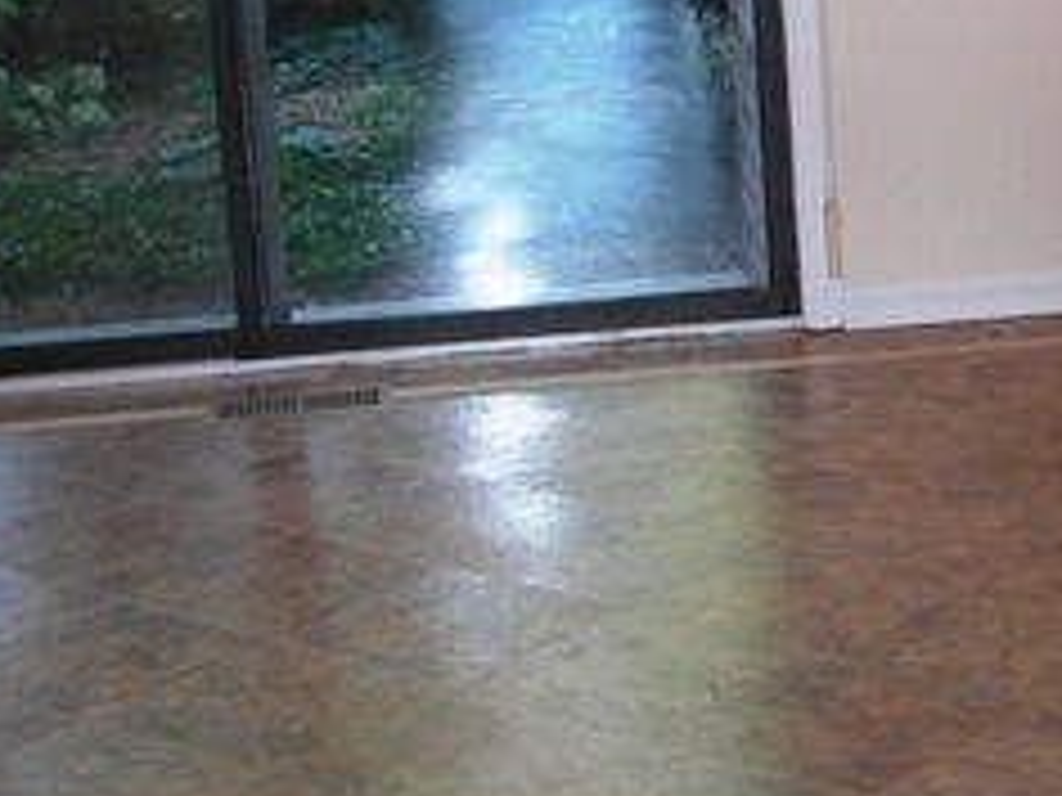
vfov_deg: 14.3
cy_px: 198
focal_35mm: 103
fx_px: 3160
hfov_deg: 18.8
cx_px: 886
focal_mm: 7.8
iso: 63
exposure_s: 1/60.1
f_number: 2.8
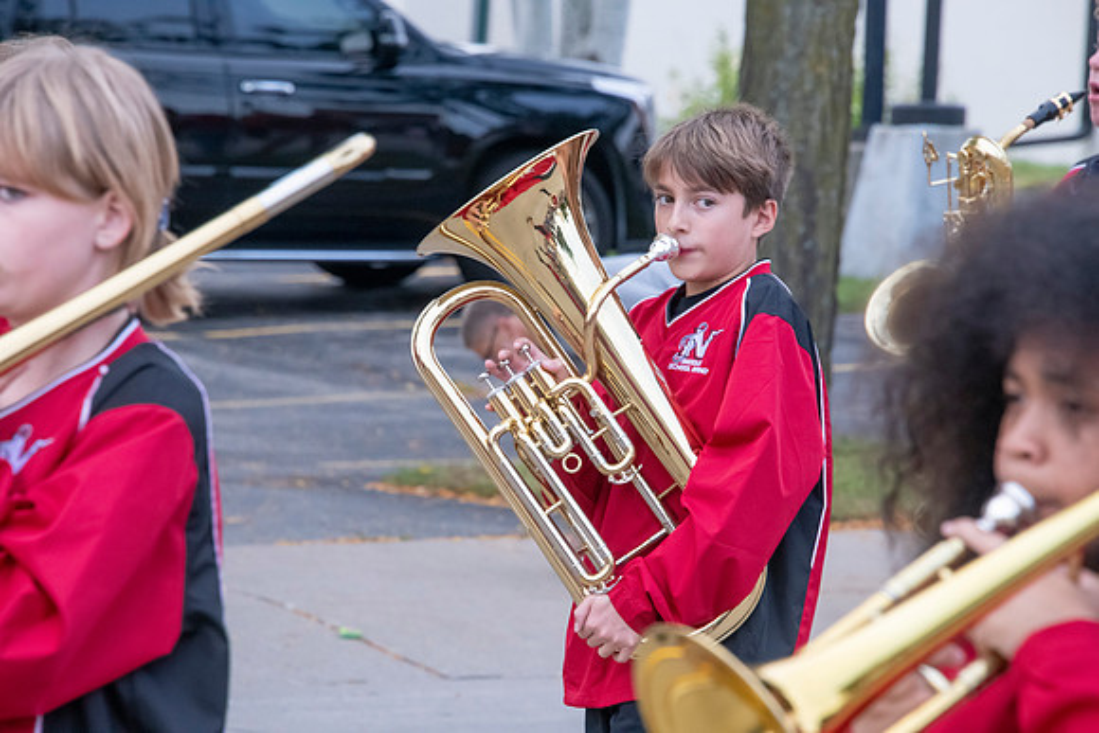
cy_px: 366
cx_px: 550
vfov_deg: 5.5
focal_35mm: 250
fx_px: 7633
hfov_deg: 8.2
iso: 3200
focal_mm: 250
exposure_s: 1/320
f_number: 11
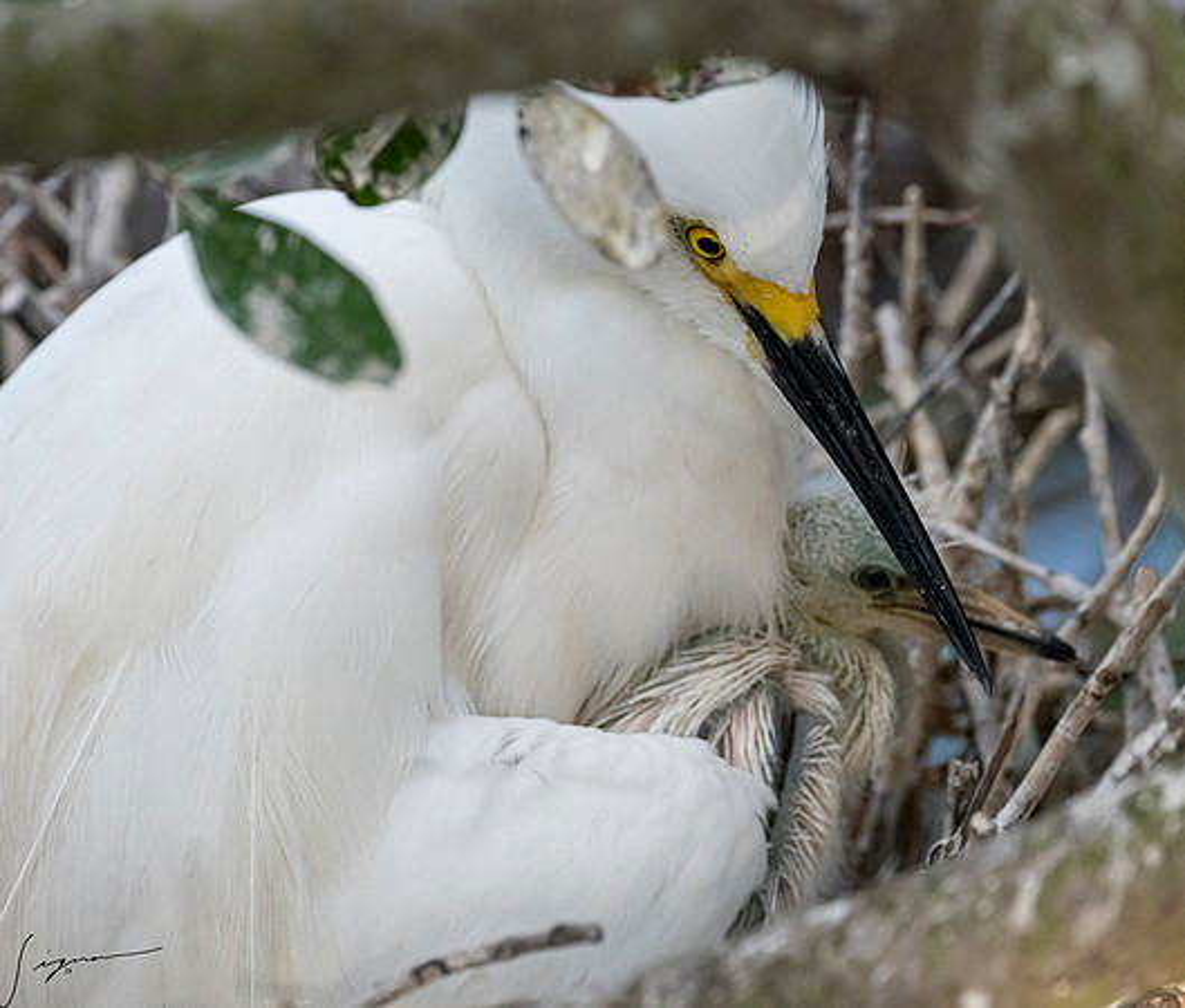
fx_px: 19265
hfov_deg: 3.5
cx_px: 403
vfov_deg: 3.0
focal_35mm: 536
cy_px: 482
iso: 2000
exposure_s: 1/2000
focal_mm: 350
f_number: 7.1
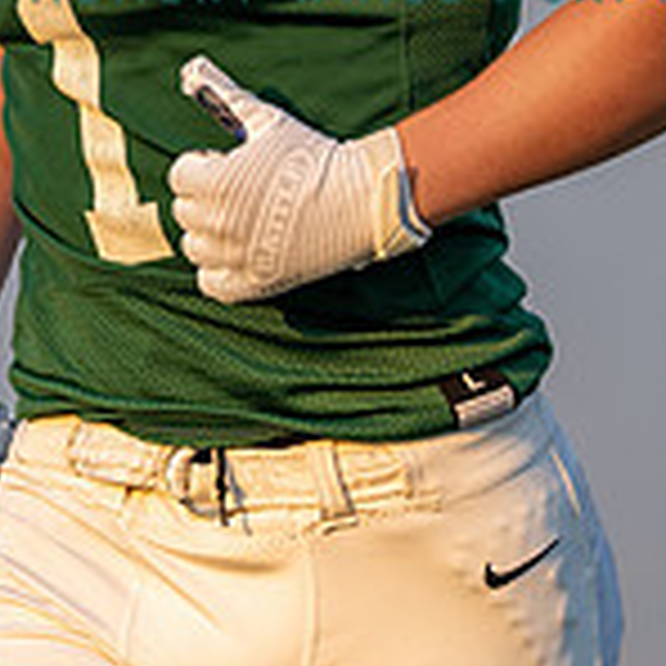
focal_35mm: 425
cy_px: -114
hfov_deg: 4.1
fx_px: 9251
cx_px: 27
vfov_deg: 4.1
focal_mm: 107
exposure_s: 1/1600
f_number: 2.8
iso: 160
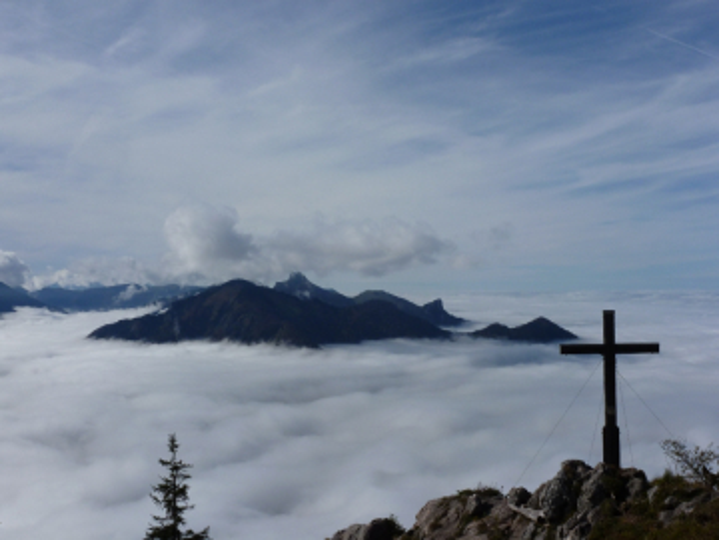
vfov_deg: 32.2
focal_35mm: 45
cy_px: 270
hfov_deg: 42.1
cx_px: 360
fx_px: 935
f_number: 6.3
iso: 100
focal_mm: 8
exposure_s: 1/1000
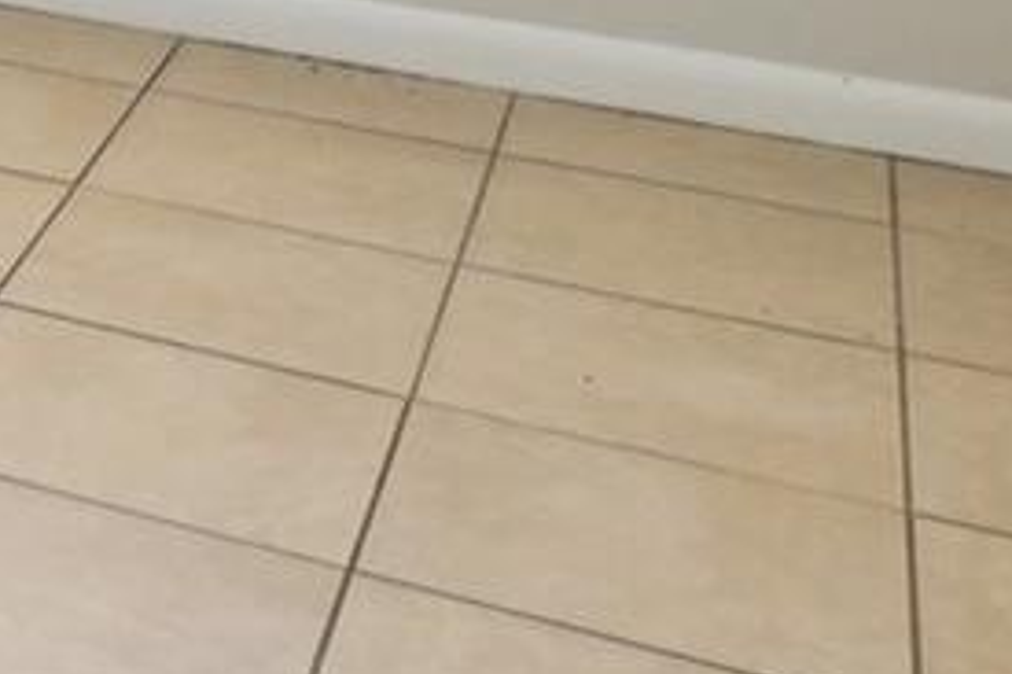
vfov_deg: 12.3
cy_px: -823
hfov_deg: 16.0
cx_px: -1130
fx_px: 2613
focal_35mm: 93
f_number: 8
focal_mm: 16
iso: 100
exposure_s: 1/30
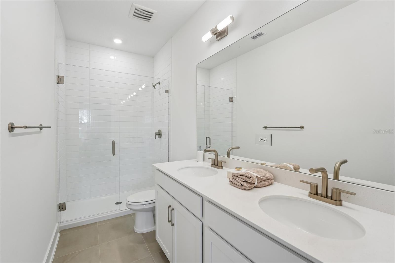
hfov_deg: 100.4
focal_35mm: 15
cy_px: 132
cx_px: 198
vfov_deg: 77.3
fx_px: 165
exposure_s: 1/40
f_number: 9
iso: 400
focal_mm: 15
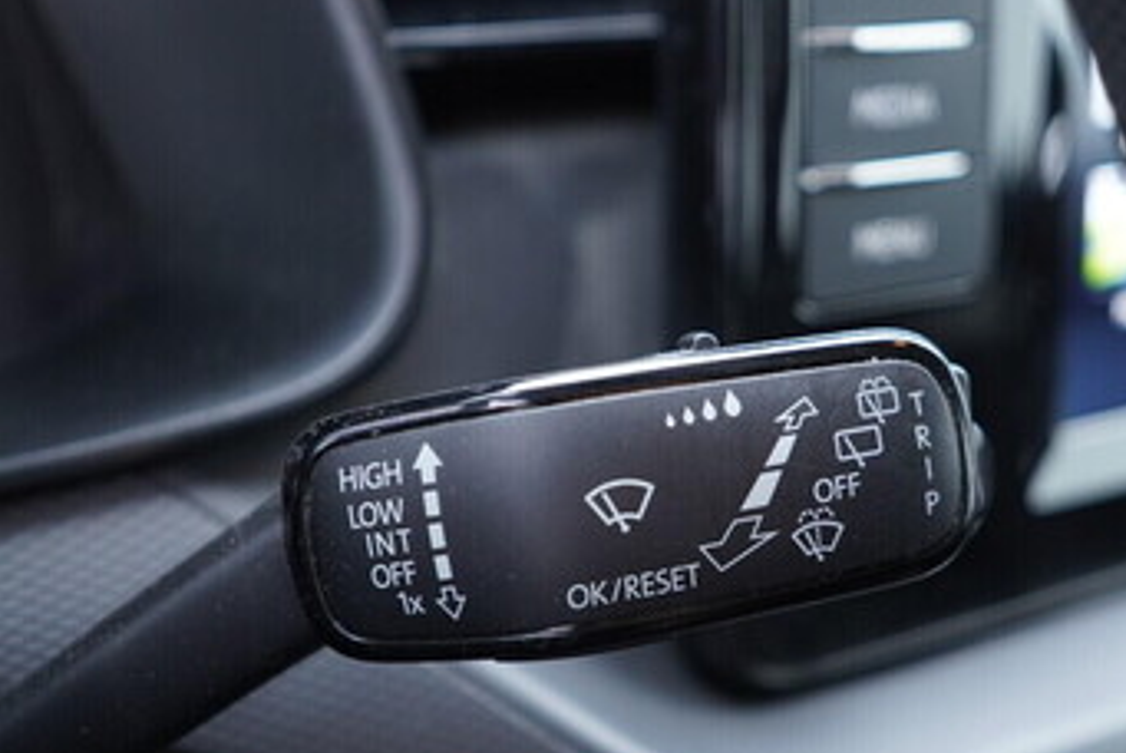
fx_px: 1816
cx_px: 588
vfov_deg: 23.4
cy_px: 457
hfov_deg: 34.5
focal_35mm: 58
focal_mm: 24
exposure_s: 1/40
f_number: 2.8
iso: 500
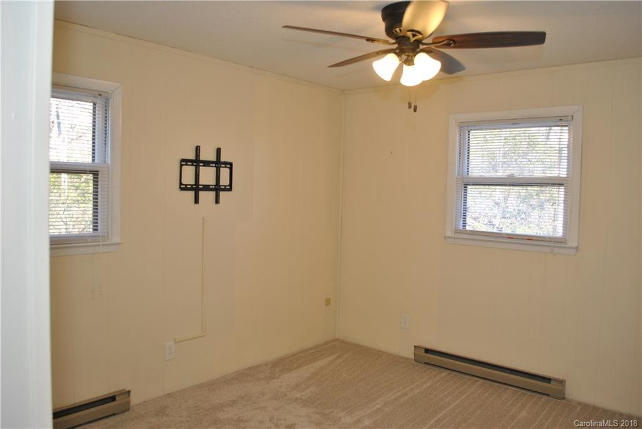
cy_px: 214
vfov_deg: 48.0
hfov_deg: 67.4
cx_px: 321
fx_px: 482
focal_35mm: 27
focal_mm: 18
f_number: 4
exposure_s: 1/60
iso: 200
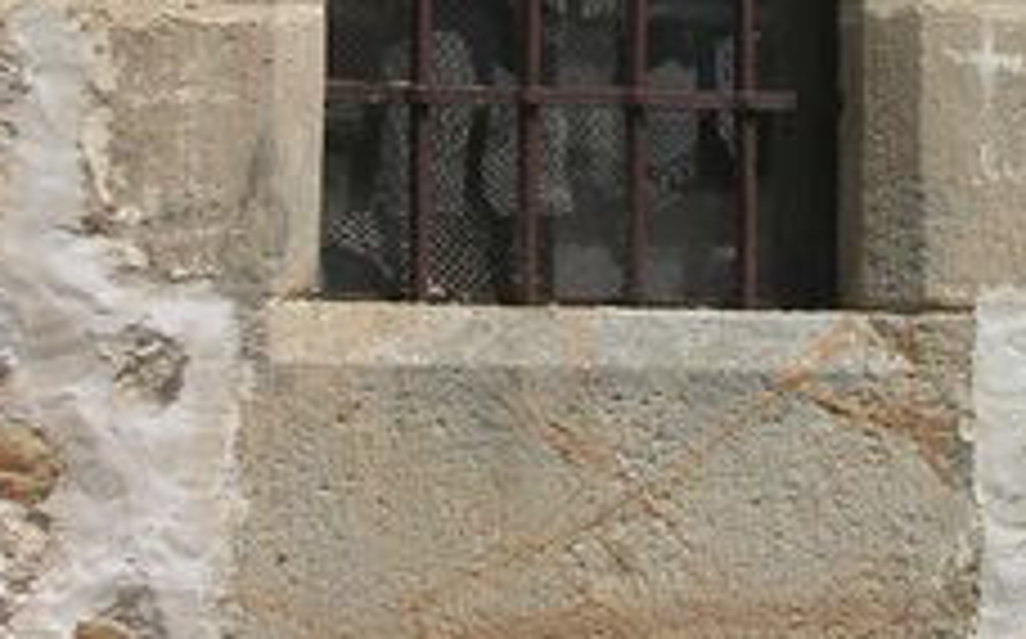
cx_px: 580
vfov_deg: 8.4
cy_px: -162
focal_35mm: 153
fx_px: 4274
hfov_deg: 13.7
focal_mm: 10.2
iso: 50
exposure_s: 1/813
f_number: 3.6
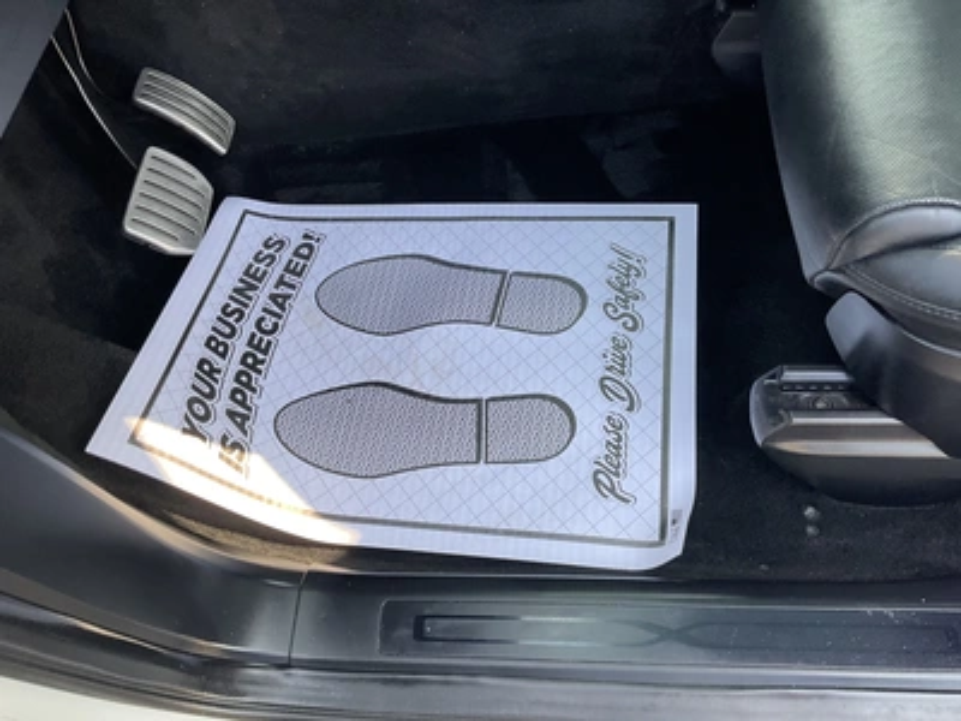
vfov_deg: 48.2
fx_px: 805
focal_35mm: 29
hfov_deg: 61.7
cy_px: 360
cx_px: 480
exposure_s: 1/122
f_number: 1.8
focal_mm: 3
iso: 40
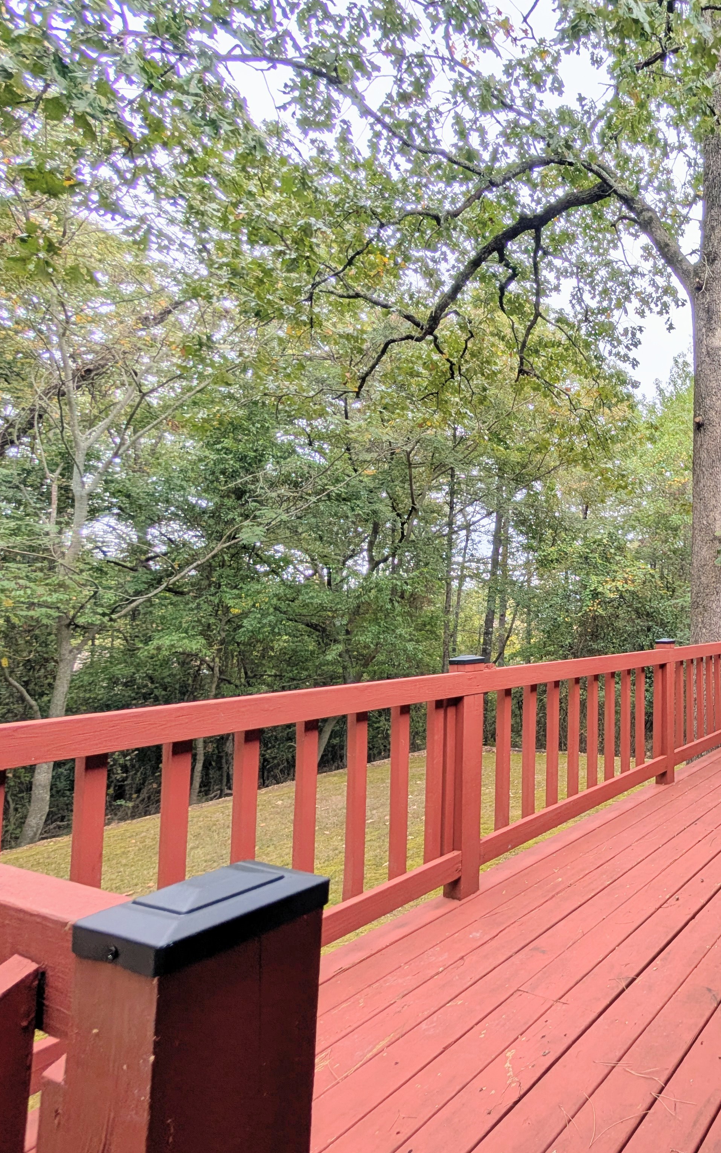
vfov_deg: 94.4
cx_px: 763
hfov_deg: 50.5
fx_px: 534
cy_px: 577
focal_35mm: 17
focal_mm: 2.02
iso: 55
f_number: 1.7
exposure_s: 1/279
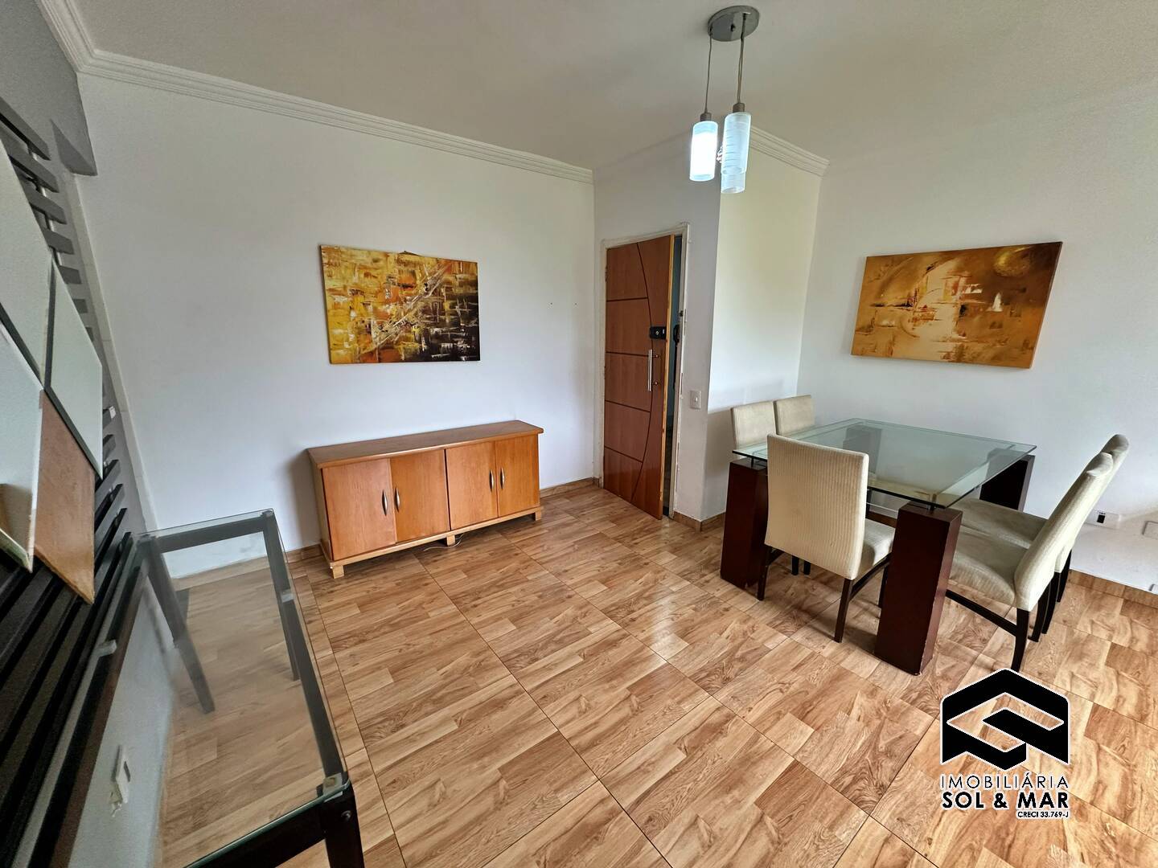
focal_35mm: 14
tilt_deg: -13.6
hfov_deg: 102.1
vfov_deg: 85.7
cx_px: 579
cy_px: 434
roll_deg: -0.1
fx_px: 468
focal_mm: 2.22
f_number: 2.2
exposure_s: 1/120
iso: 250
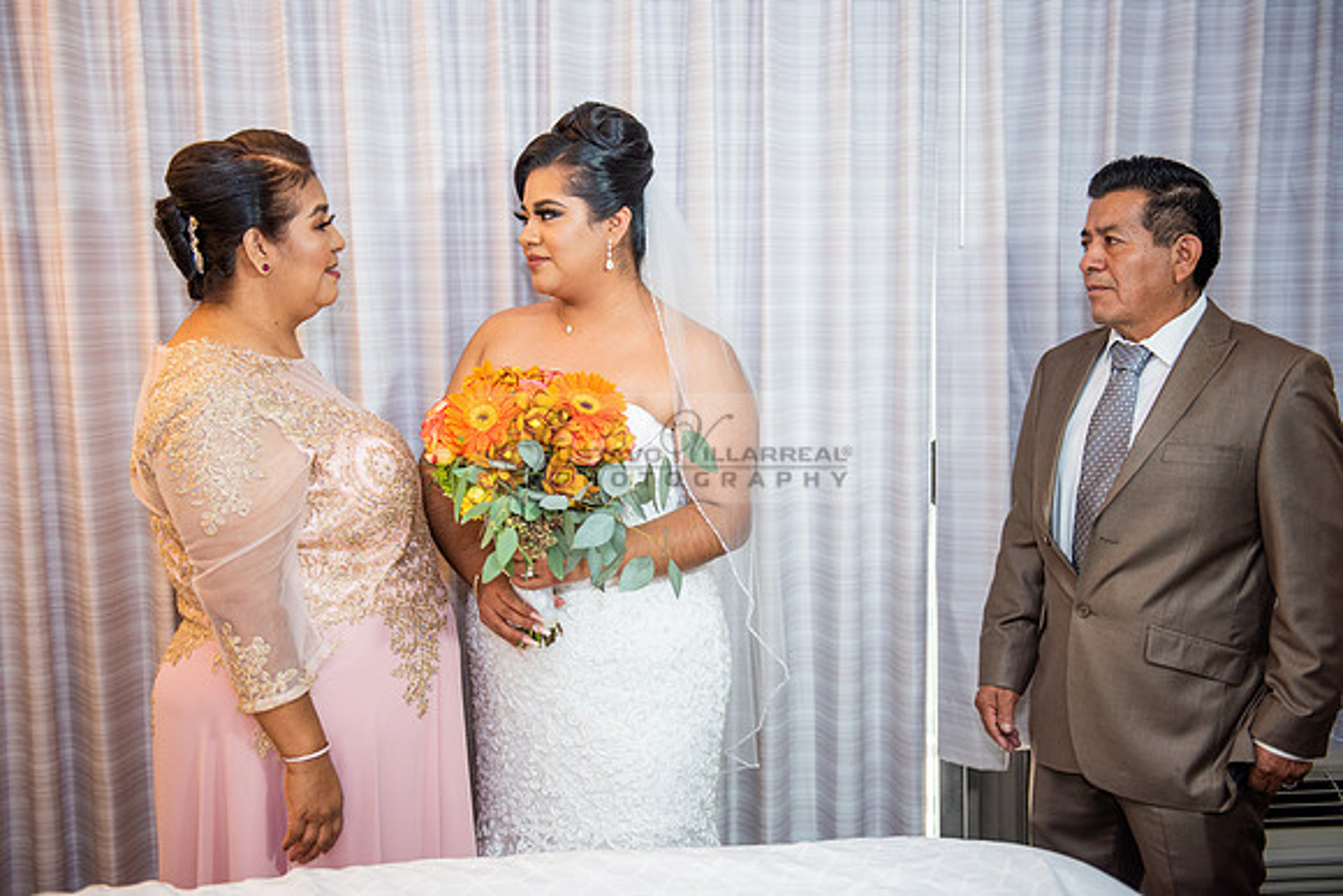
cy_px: 448
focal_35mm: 42
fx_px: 1567
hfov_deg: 46.4
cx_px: 672
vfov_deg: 31.9
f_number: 2.8
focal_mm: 42
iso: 320
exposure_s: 1/100
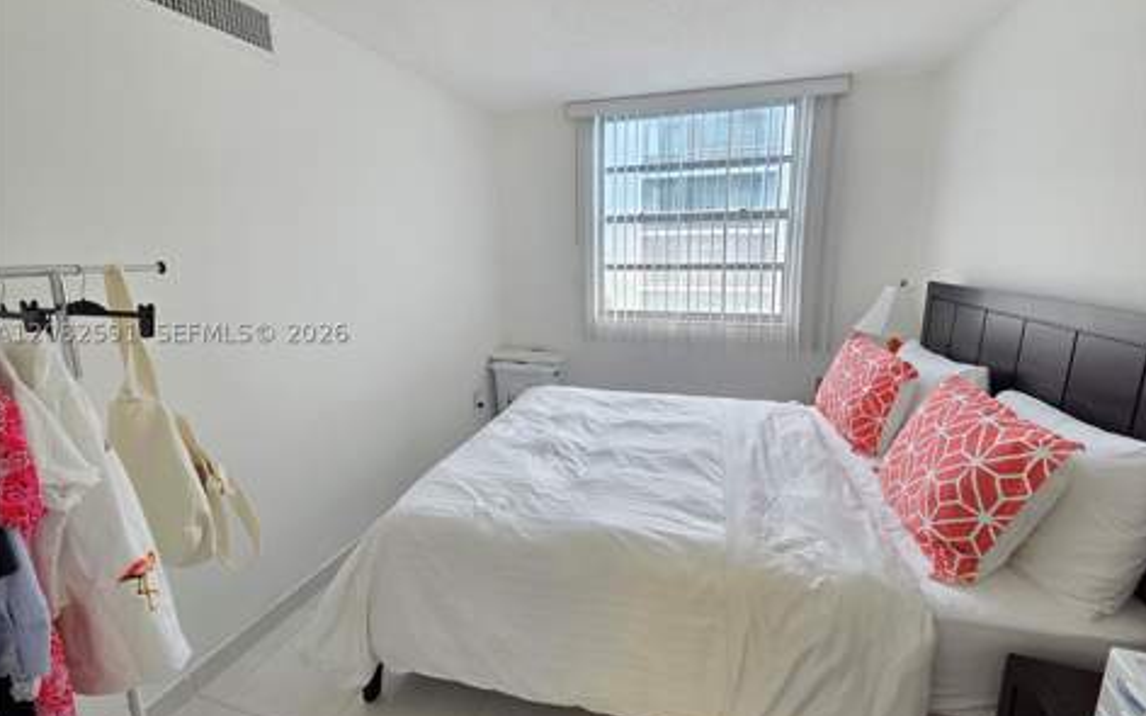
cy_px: 333
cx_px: 571
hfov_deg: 105.3
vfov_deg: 78.5
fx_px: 437
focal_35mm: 14
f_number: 2.2
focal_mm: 2.2
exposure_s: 1/120
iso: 250
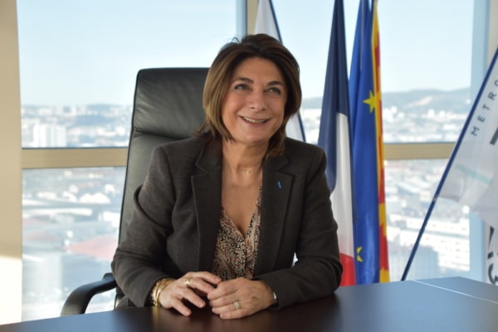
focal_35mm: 66
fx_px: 913
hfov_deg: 30.5
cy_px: 166
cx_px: 249
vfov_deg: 20.6
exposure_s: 1/250
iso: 400
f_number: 5
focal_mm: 44
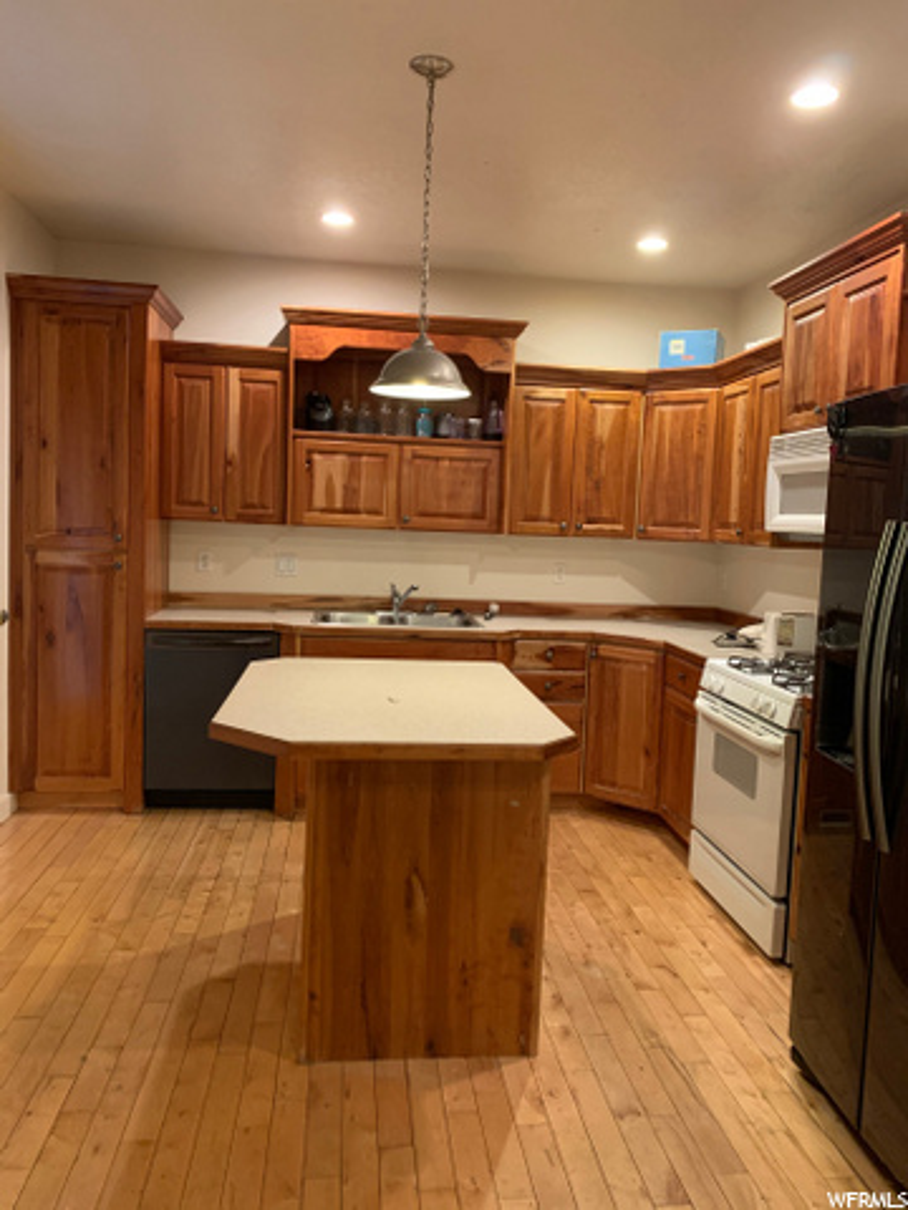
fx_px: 909
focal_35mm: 26
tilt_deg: -3.7
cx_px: 454
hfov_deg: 53.1
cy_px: 605
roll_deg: -2.2
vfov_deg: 67.3
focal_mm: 4.25
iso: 320
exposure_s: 1/40
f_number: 1.8
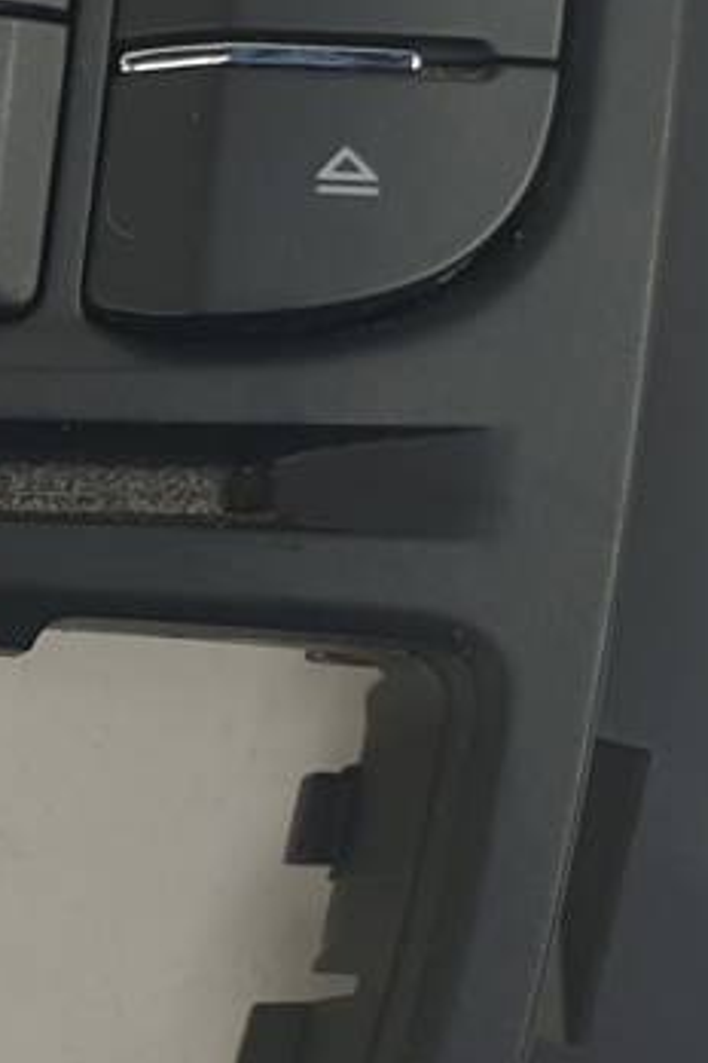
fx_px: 3304
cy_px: 296
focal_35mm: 112
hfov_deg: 11.0
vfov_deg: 18.2
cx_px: -769
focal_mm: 4.3
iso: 50
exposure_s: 1/100
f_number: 2.4
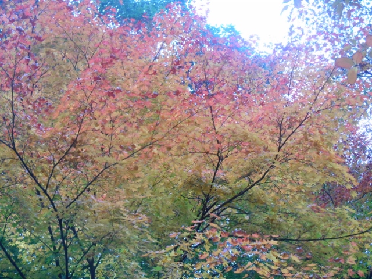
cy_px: 140
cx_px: 186
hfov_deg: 27.8
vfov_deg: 21.0
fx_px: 752
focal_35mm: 70
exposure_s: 1/125
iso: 800
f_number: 4.5
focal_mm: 12.5
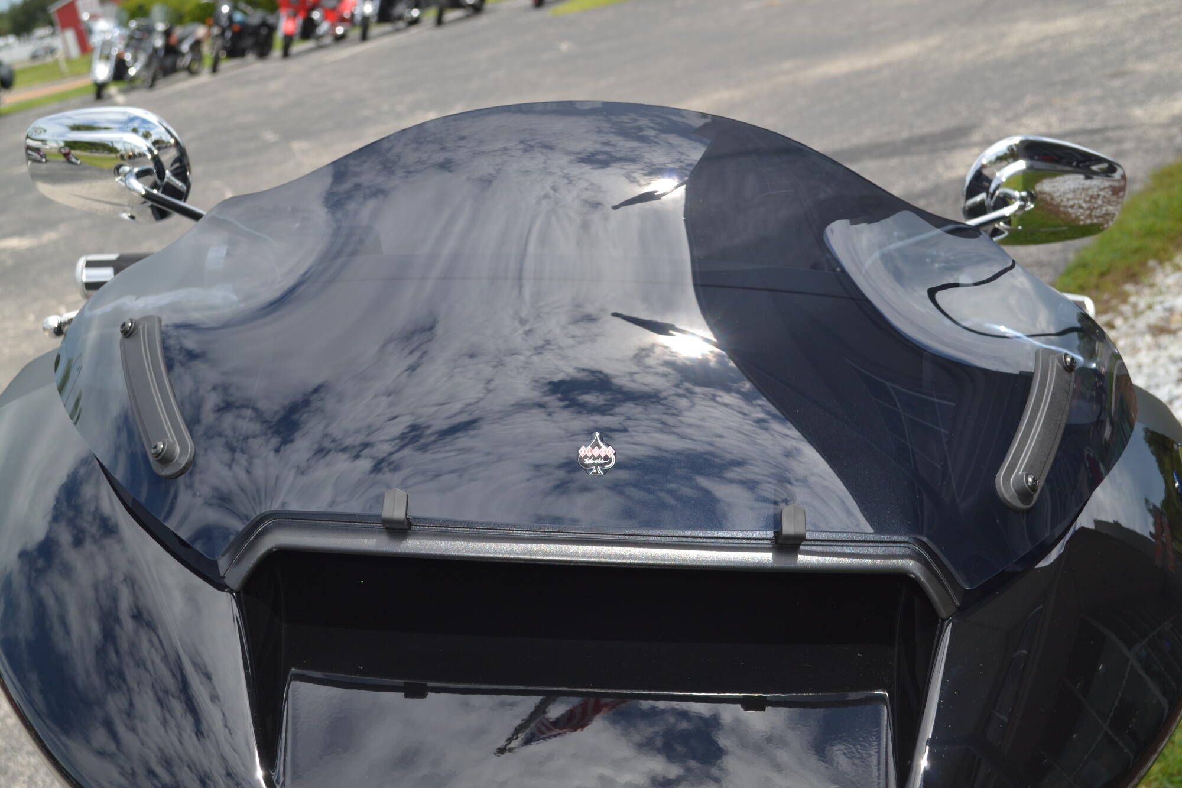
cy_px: 394
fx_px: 1576
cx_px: 591
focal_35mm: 48
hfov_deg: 41.1
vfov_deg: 28.1
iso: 100
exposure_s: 1/200
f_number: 8
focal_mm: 32
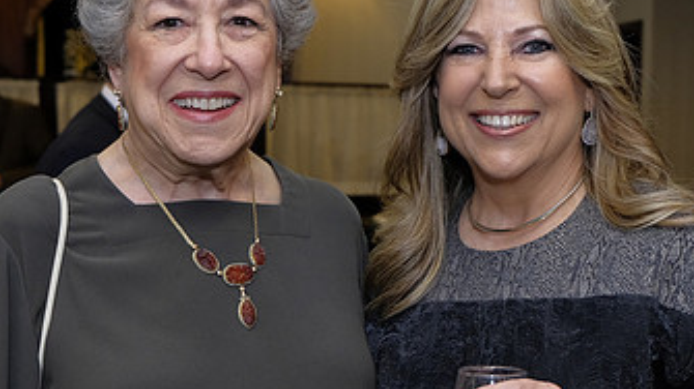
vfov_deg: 17.4
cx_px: 365
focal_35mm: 69
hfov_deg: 30.6
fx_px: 1269
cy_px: 235
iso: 800
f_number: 3.2
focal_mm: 25.4
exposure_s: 1/180
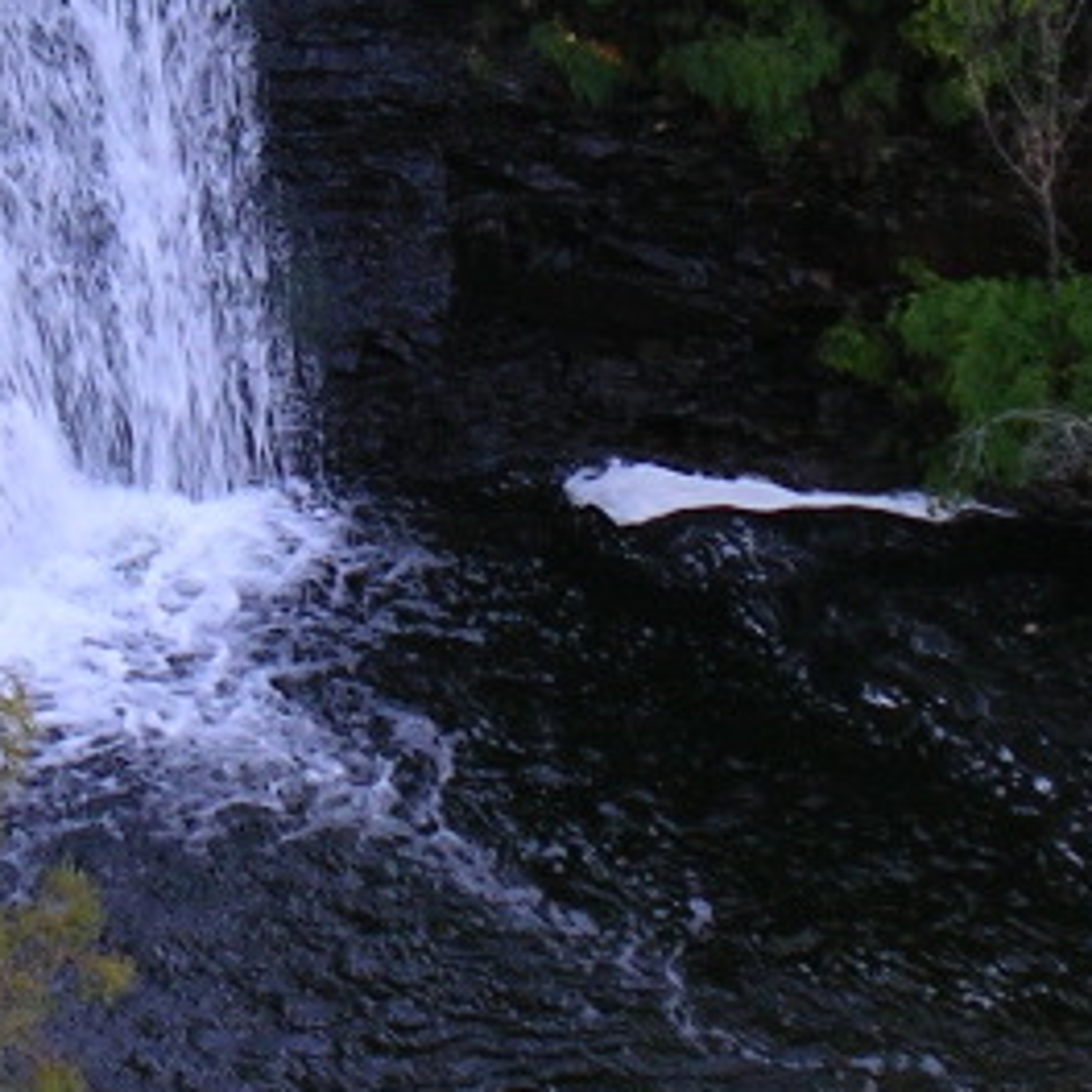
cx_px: 153
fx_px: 6888
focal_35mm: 193
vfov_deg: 9.0
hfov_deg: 9.0
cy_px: 58
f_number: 3.5
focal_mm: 9.6
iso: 50
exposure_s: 1/48.7
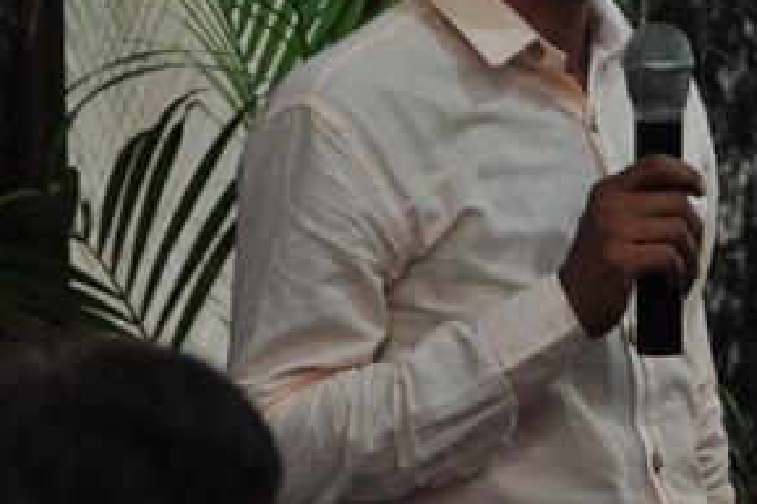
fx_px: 11075
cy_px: 7
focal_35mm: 527
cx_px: 530
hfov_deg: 3.9
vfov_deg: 2.6
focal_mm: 170
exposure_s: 1/40
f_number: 5.6
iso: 800
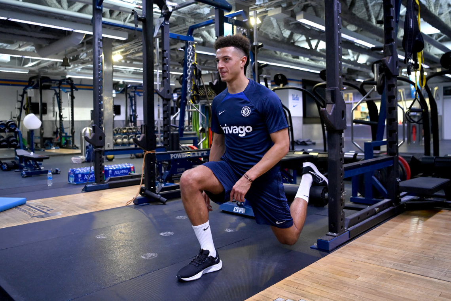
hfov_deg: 67.4
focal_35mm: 27
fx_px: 338
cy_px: 150
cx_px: 226
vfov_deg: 47.9
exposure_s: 1/200
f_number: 4
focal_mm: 27
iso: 3200
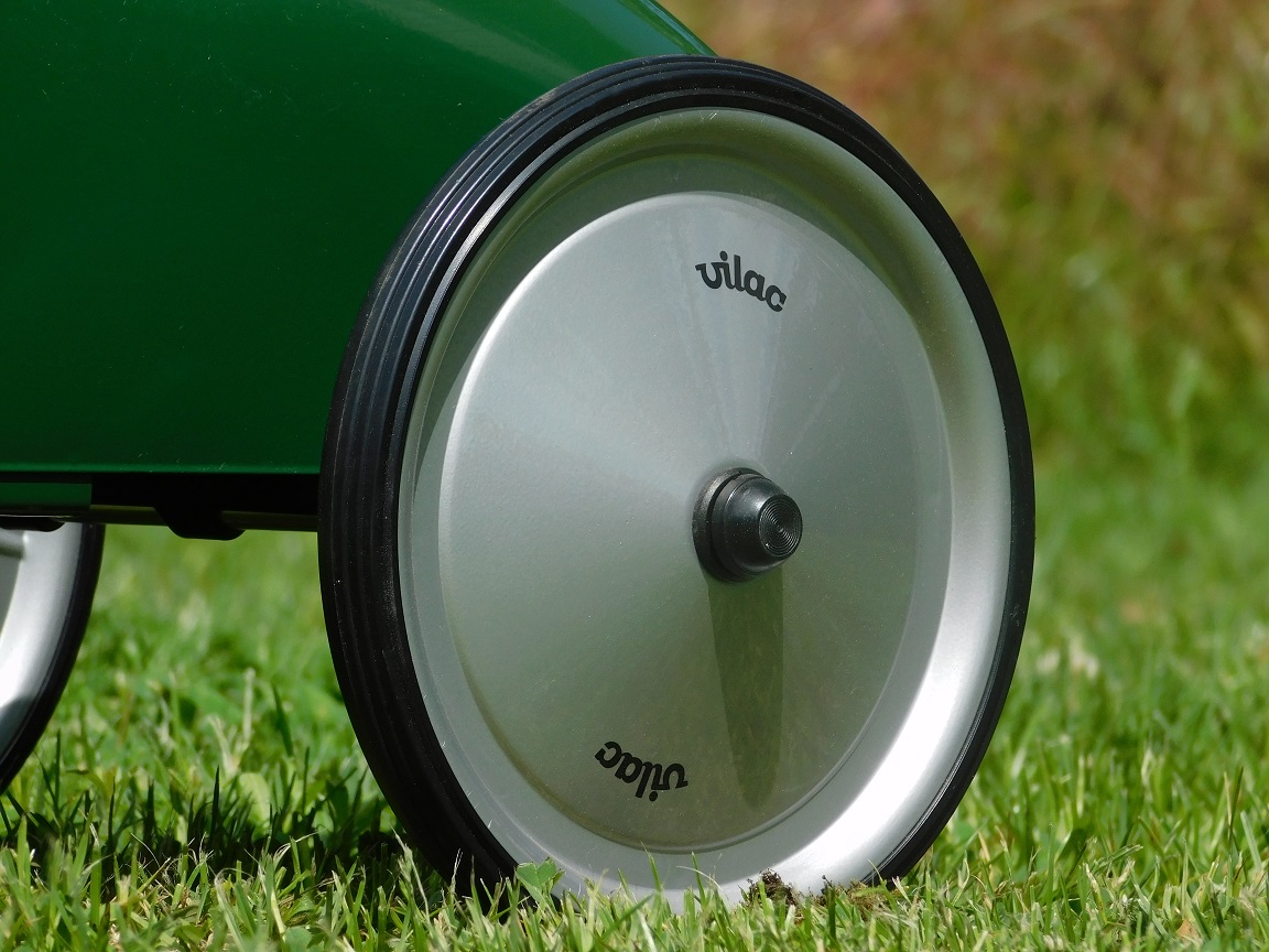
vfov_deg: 3.4
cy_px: 476
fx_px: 16130
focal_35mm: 440
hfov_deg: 4.5
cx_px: 634
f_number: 5.9
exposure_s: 1/640
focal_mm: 78.1
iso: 125
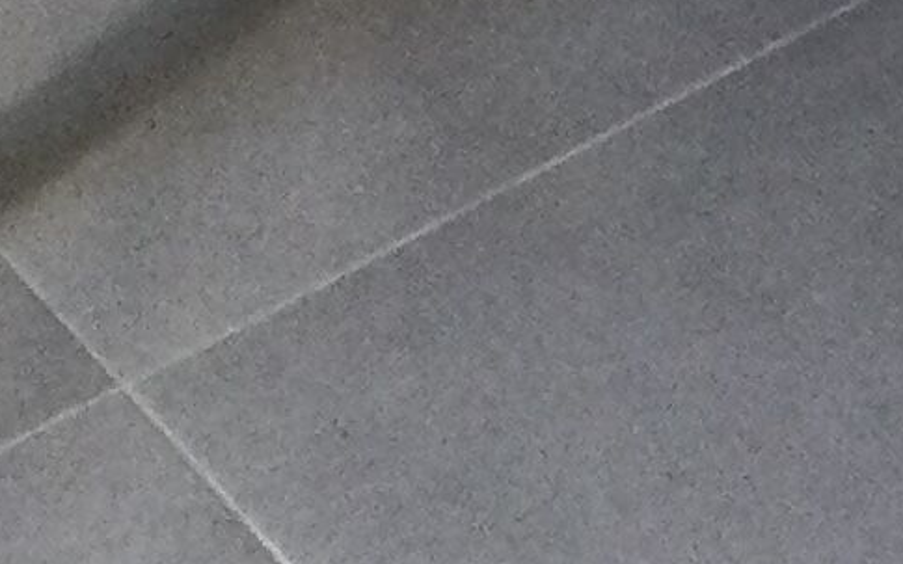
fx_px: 5438
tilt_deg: -25.1
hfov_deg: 8.7
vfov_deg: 5.5
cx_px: 2102
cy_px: -1249
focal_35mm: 221
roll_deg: +1.3
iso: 50
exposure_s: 1/33
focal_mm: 3.3
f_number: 2.4
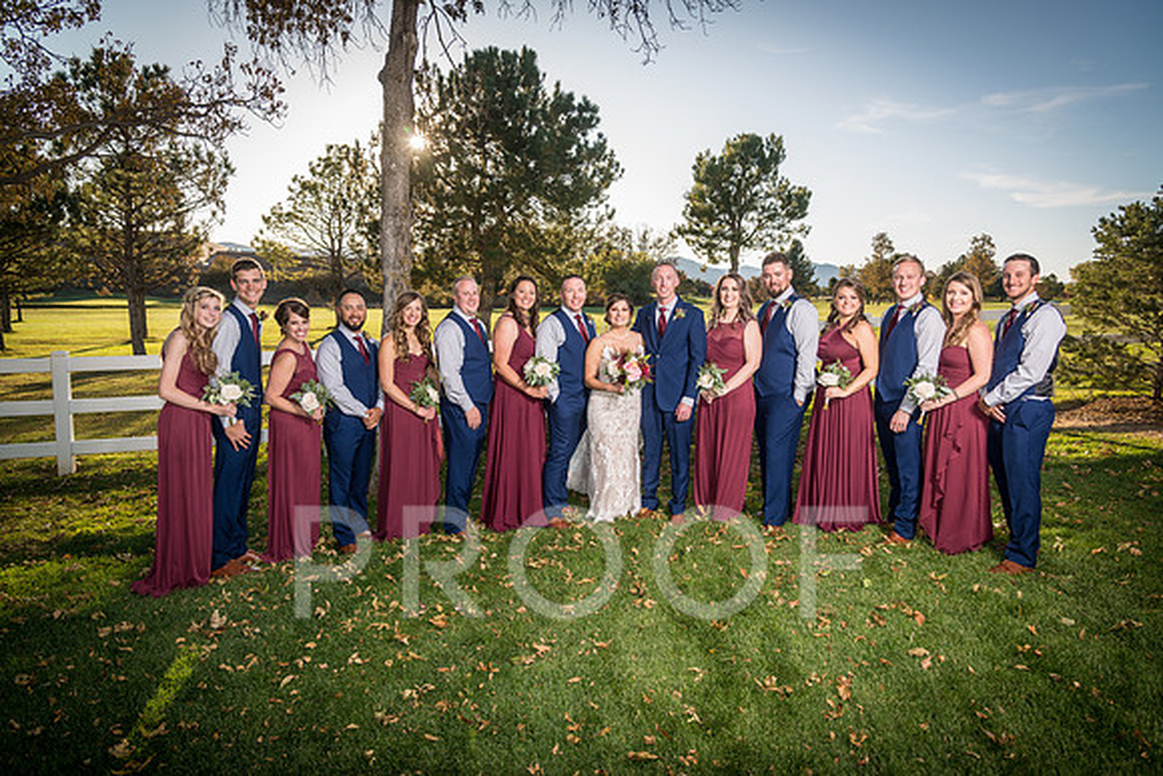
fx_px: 775
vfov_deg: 53.2
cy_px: 388
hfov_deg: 73.7
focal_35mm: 24
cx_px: 582
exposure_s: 1/200
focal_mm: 24
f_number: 5.6
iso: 100
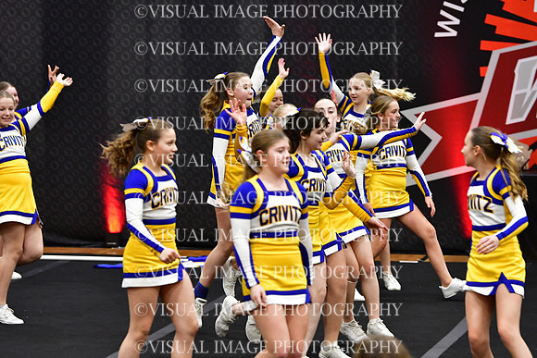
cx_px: 268
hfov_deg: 10.2
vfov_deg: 6.8
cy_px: 179
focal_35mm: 202
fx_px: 3014
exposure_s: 1/500
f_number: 3.5
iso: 5000
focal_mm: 135
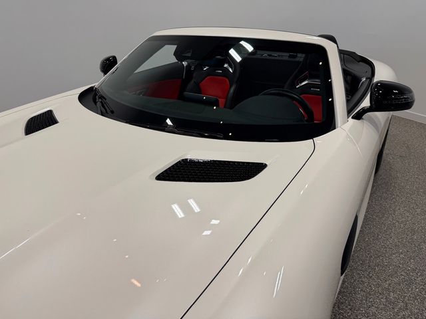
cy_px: 160
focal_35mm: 24
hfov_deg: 71.6
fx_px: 295
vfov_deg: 56.8
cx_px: 213
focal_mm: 6.76
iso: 80
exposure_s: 1/765
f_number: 1.78
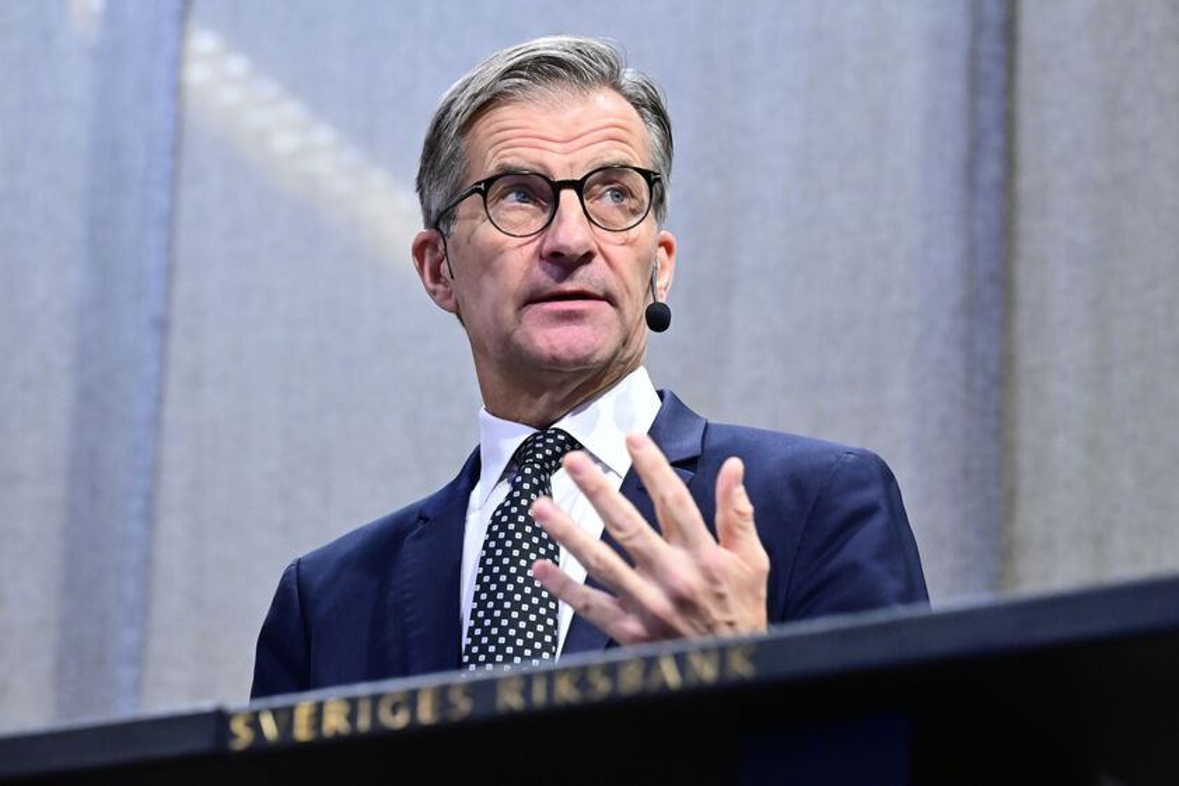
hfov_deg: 15.2
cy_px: 393
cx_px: 590
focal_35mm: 135
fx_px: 4420
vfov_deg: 10.2
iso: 2500
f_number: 4.5
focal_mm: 135
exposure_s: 1/320
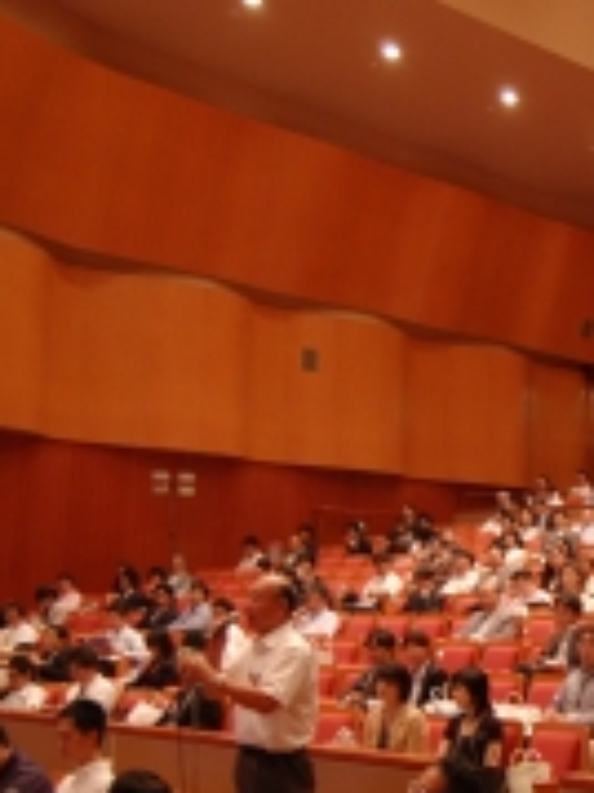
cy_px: 543
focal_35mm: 58
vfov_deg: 32.9
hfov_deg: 23.1
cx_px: 709
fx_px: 1329
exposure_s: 1/8
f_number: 3.5
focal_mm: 18
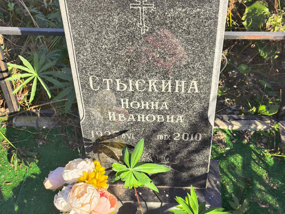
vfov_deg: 29.1
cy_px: 107
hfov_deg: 38.2
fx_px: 412
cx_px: 142
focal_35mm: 50
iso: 50
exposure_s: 1/612
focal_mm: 4.71
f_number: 1.7
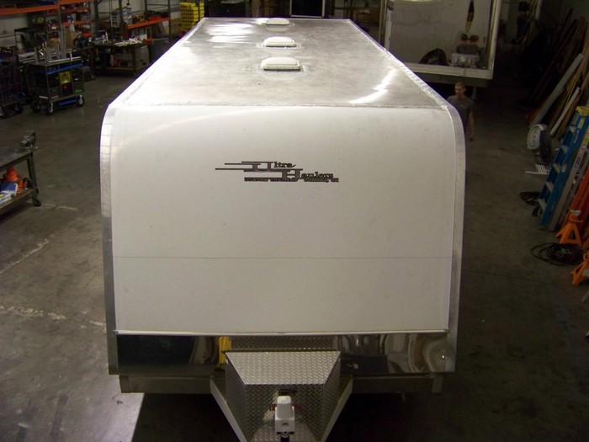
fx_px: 613
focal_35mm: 36
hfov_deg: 51.4
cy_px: 221
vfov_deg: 39.7
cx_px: 294
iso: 215
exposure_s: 1/30
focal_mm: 5.85
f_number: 2.8
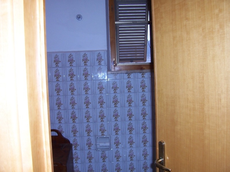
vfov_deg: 41.8
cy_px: 86
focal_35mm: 34
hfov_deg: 54.0
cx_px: 115
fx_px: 226
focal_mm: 5.6
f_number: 2.7
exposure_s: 1/60
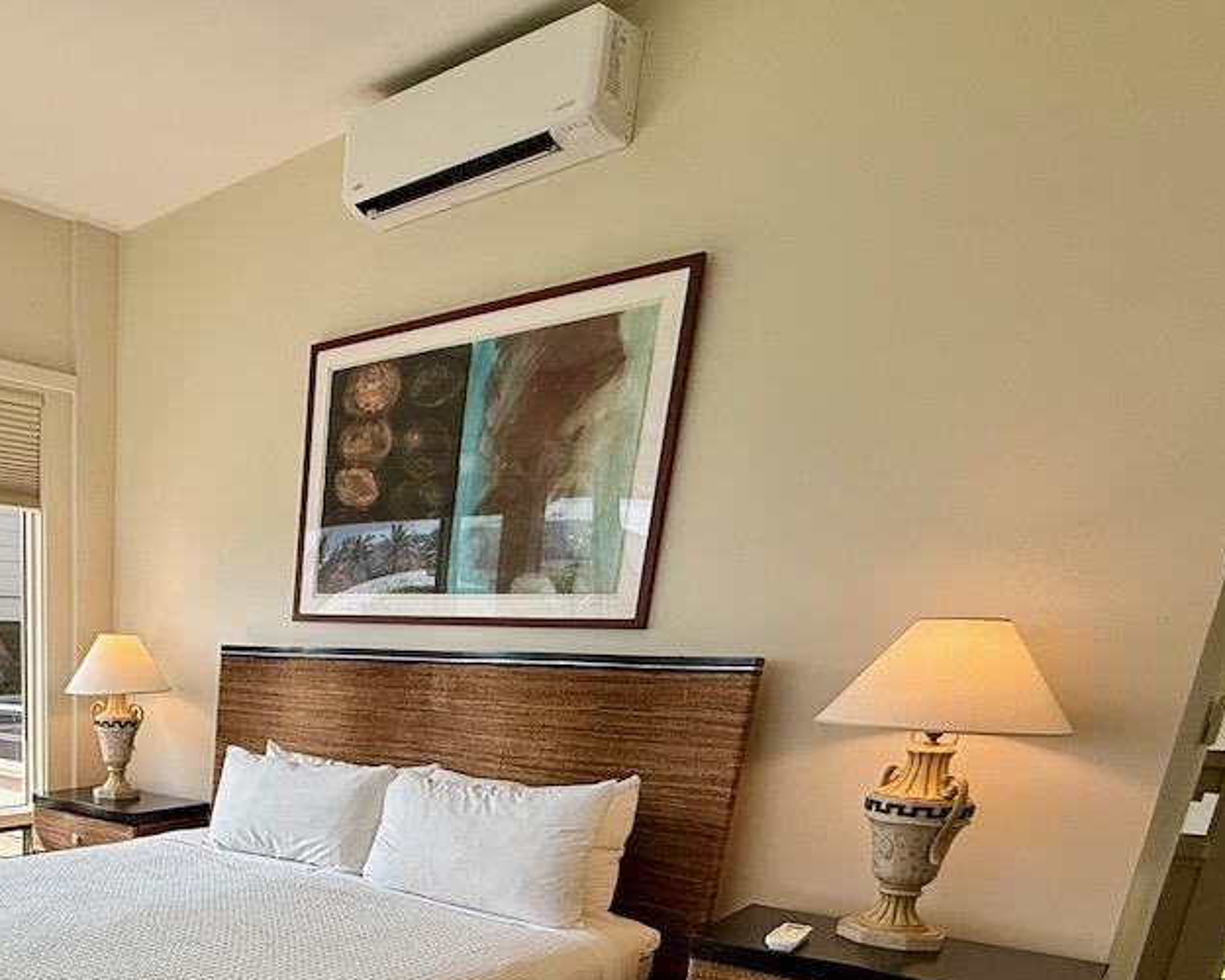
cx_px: 106
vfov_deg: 45.4
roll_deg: -1.2
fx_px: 1015
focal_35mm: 28
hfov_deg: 53.7
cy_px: 925
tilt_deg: -15.4
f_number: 2.2
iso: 50
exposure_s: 1/286
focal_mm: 2.22
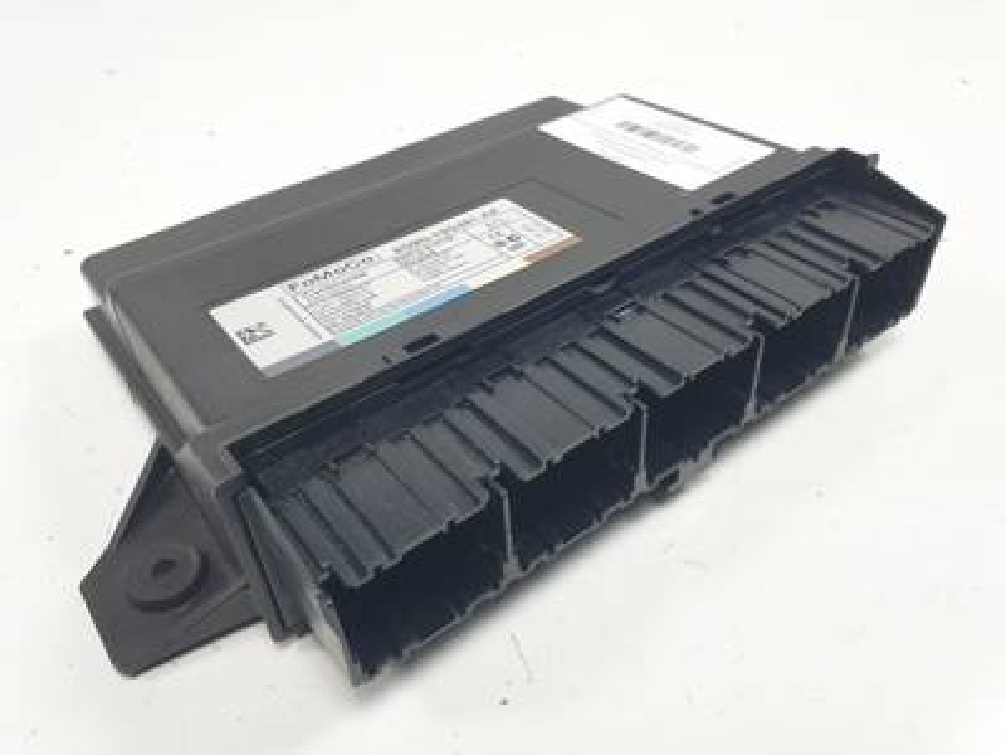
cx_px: 503
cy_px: 378
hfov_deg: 67.3
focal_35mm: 26
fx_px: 756
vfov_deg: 53.1
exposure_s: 1/130
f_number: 2.4
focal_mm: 4.3
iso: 50
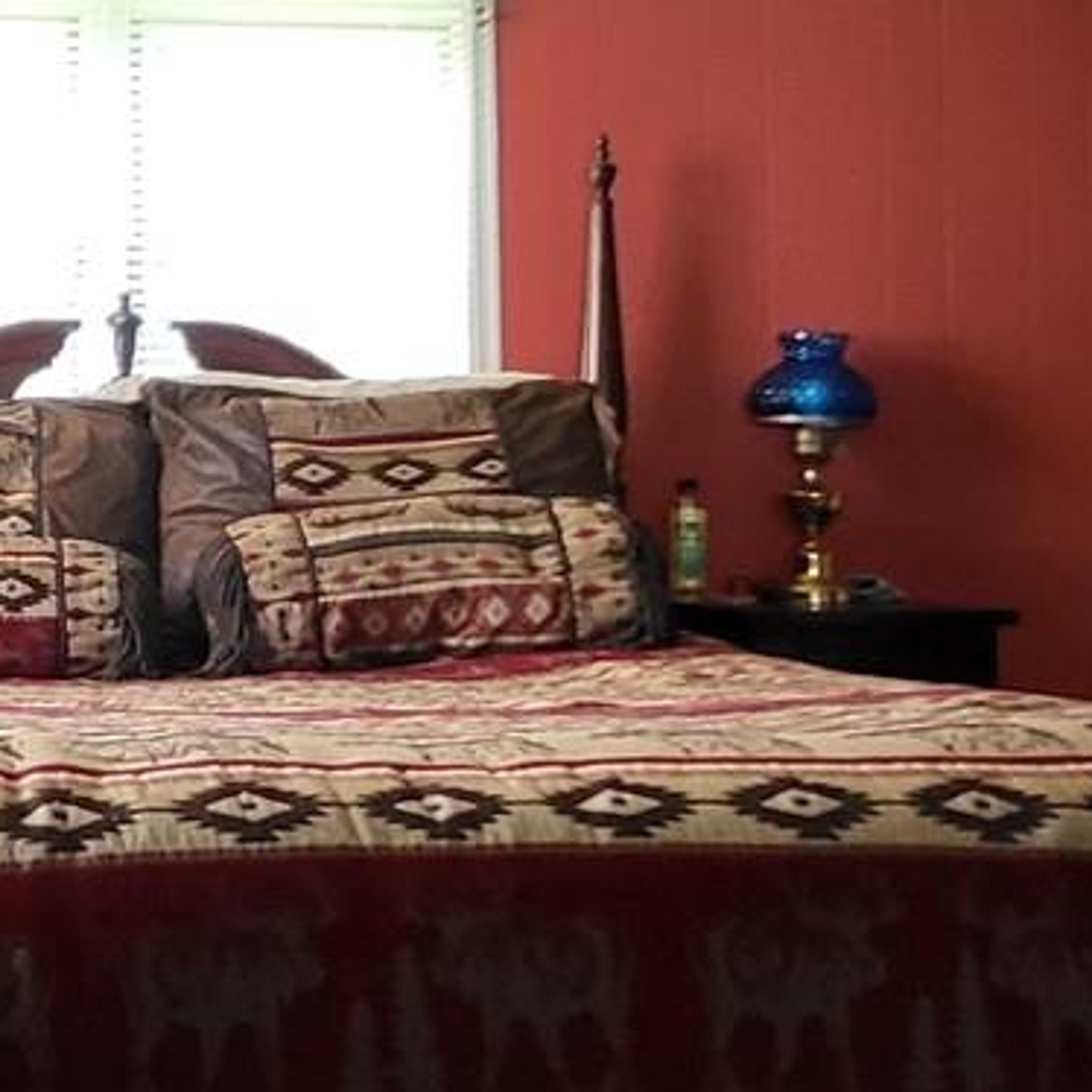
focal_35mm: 63
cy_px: 397
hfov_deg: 26.6
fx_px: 2248
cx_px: 172
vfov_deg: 27.2
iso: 160
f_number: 2.2
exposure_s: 1/60
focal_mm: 1.74
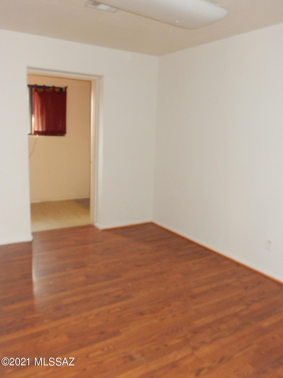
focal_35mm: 30
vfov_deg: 60.0
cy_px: 189
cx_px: 142
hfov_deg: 46.8
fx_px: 327
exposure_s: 1/30
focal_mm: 5.4
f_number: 4
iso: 360
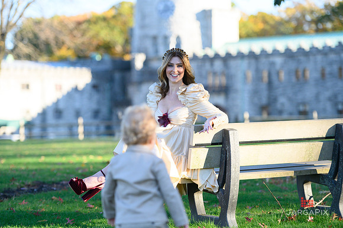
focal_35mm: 125
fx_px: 1190
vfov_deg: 11.0
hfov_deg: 16.4
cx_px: 172
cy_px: 114
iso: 1600
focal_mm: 125
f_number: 3.2
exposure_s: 1/4000
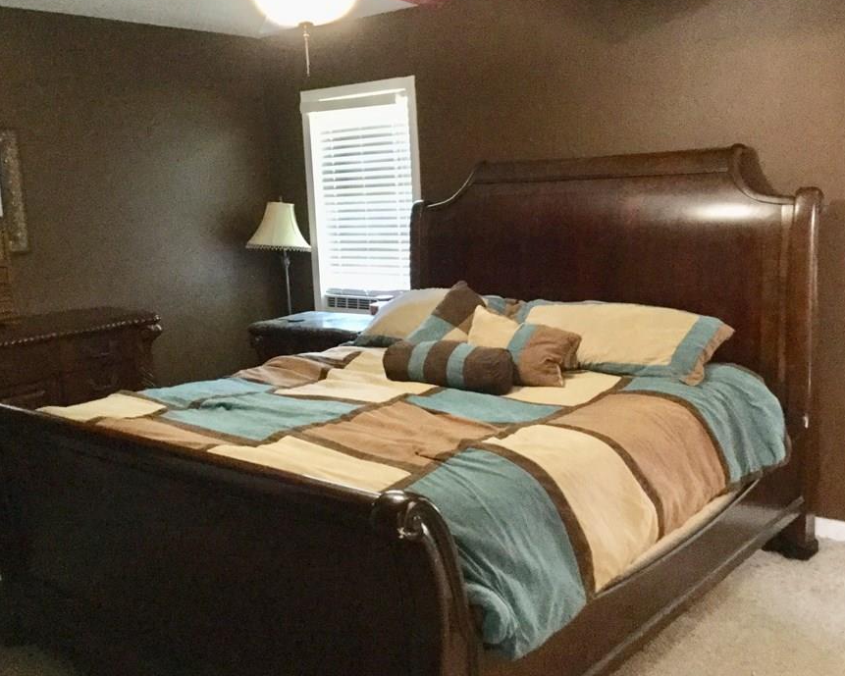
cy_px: 315
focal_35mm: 36
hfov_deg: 50.2
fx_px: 900
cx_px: 451
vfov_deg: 41.1
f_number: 2.4
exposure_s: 1/15
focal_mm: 3.3
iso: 400
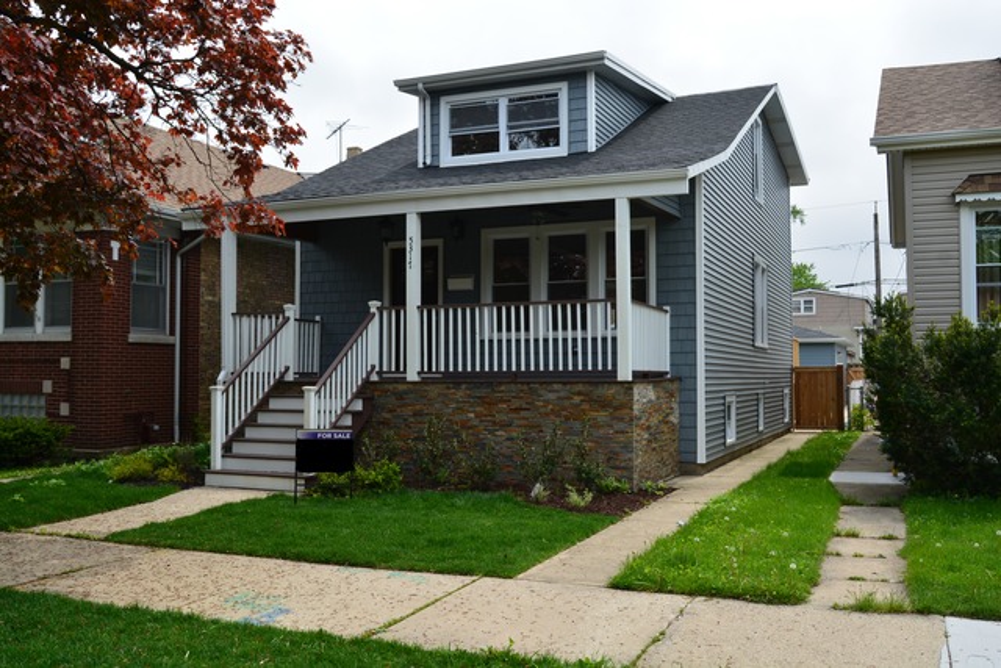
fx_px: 959
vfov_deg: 38.4
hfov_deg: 55.1
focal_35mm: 34
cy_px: 334
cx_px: 500
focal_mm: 23
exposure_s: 1/320
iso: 200
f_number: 10
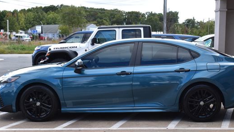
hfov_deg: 31.9
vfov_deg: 18.2
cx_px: 126
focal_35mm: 66
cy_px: 78
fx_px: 409
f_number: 10
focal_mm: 34
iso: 400
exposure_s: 1/250
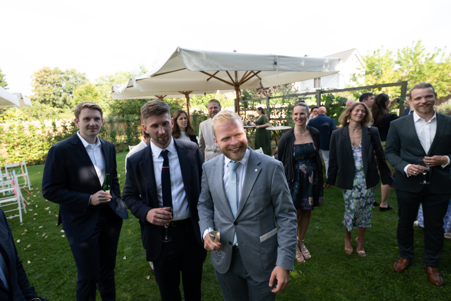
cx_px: 210
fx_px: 238
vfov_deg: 64.5
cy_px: 156
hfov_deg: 86.8
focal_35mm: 19
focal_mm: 17
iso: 200
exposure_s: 1/125
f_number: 4.5
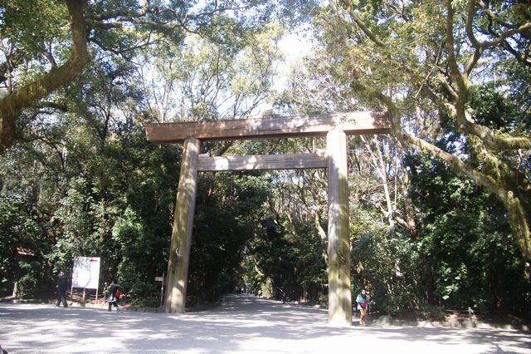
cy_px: 177
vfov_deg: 47.9
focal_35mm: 27
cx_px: 266
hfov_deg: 67.4
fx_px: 398
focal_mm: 18
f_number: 4.5
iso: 800
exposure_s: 1/250
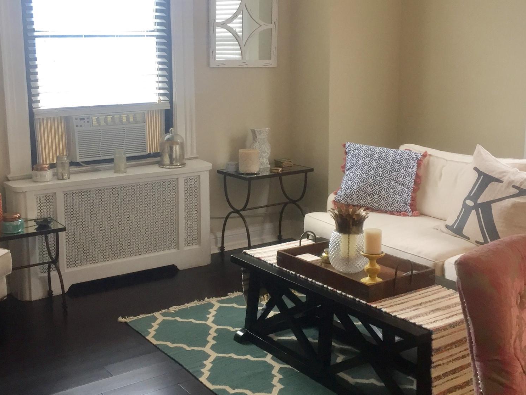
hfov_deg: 46.6
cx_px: 225
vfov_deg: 35.9
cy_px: 170
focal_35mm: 40
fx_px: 608
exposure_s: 1/30
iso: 32
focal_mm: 4.15
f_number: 2.2
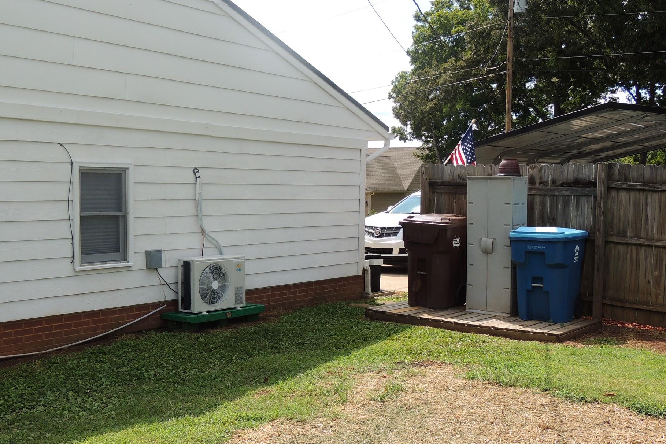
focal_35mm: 41
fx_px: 758
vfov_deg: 32.6
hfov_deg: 47.4
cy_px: 247
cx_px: 309
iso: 100
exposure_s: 1/800
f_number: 3.3
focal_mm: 6.2
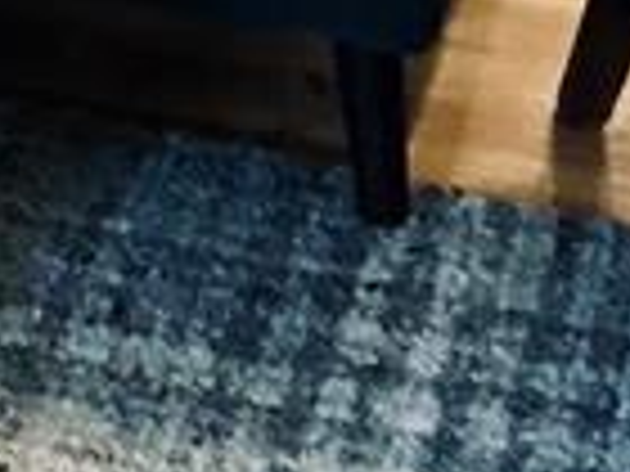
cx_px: -486
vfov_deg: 6.3
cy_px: -1200
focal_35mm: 205
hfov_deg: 9.2
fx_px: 3731
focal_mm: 3
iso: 200
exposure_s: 1/40
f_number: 1.8
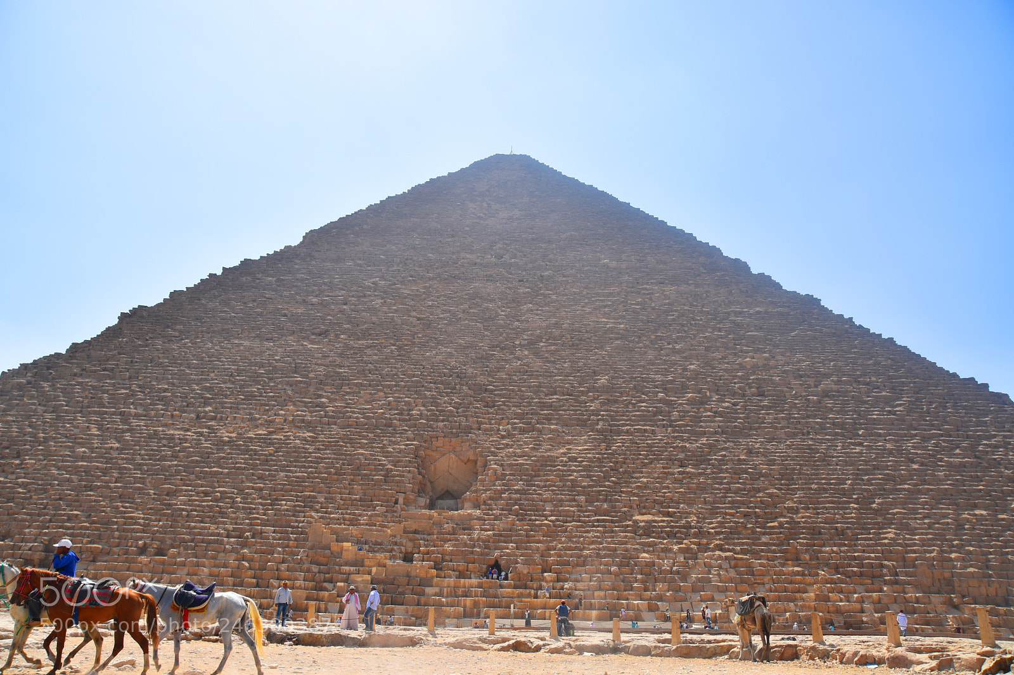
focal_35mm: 27
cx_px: 507
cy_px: 338
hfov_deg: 67.4
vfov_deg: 47.9
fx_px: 760
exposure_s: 1/500
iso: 110
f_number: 8
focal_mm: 18
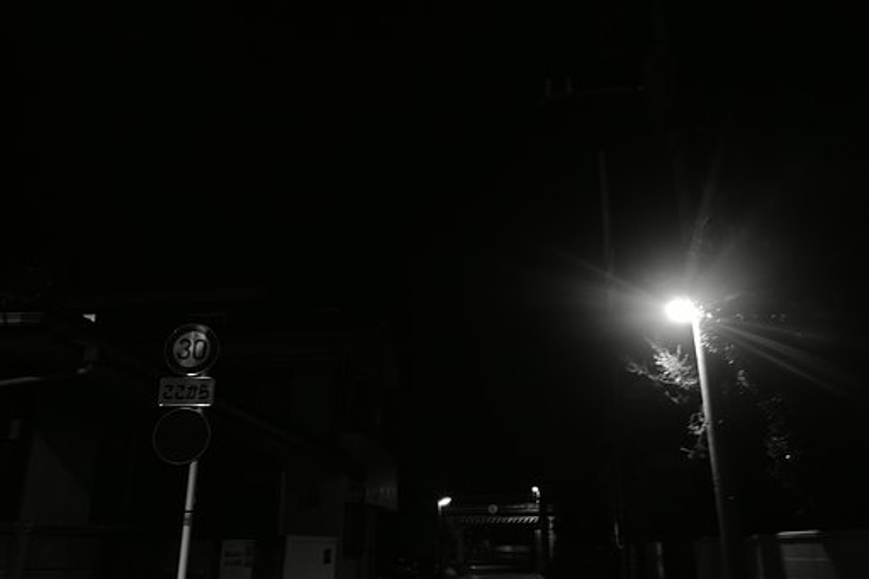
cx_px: 434
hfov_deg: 67.4
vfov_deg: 47.9
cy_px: 290
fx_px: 652
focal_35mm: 27
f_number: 3.5
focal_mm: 18
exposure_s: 1/5
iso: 400
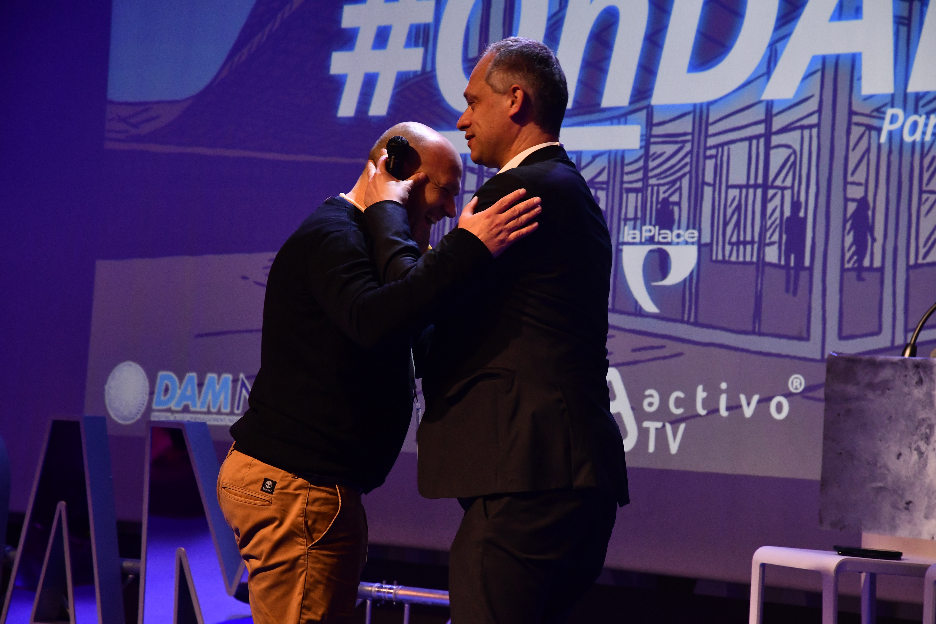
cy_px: 312
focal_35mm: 99
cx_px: 468
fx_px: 2574
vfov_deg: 13.8
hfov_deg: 20.6
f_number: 5.6
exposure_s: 1/125
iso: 1600
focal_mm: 66
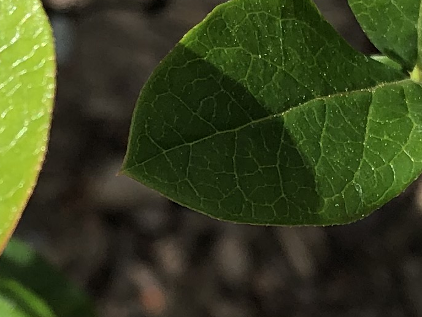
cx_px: 187
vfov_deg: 9.0
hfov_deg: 12.0
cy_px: 45
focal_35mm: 164
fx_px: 1999
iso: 20
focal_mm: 3.99
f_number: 1.8
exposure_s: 1/1263
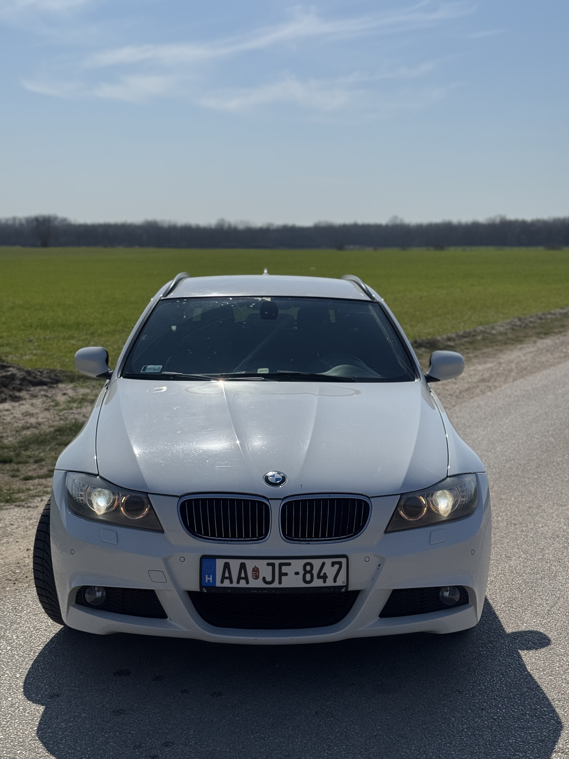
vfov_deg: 39.7
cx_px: 284
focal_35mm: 48
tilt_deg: -7.0
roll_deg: +0.6
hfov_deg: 30.3
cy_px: 380
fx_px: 1052
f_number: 1.78
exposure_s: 1/15385
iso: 64
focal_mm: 6.76
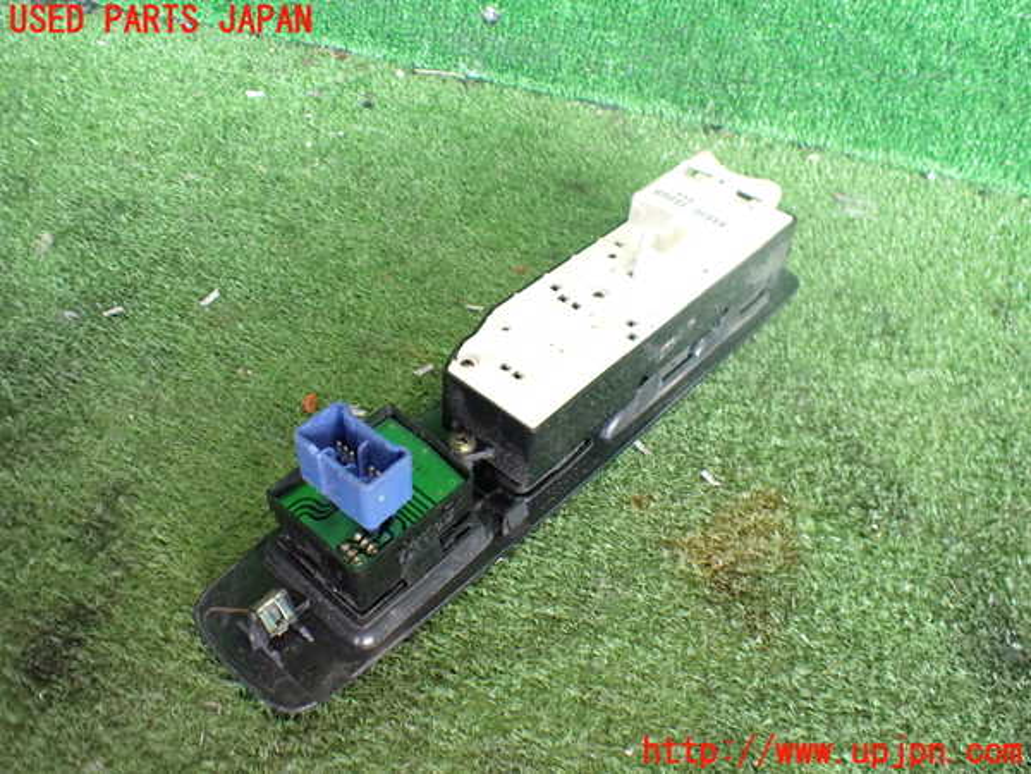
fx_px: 894
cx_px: 516
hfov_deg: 60.0
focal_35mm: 30
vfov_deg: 46.8
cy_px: 387
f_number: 2.3
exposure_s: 1/100
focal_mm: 5.4
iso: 800
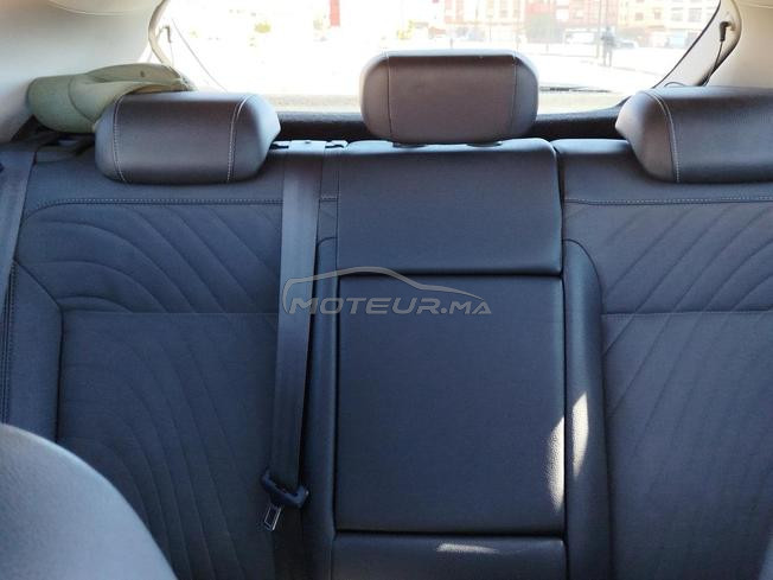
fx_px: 804
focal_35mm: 36
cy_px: 290
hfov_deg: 51.4
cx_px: 386
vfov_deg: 39.7
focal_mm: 5.31
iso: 100
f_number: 1.7
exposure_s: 1/50
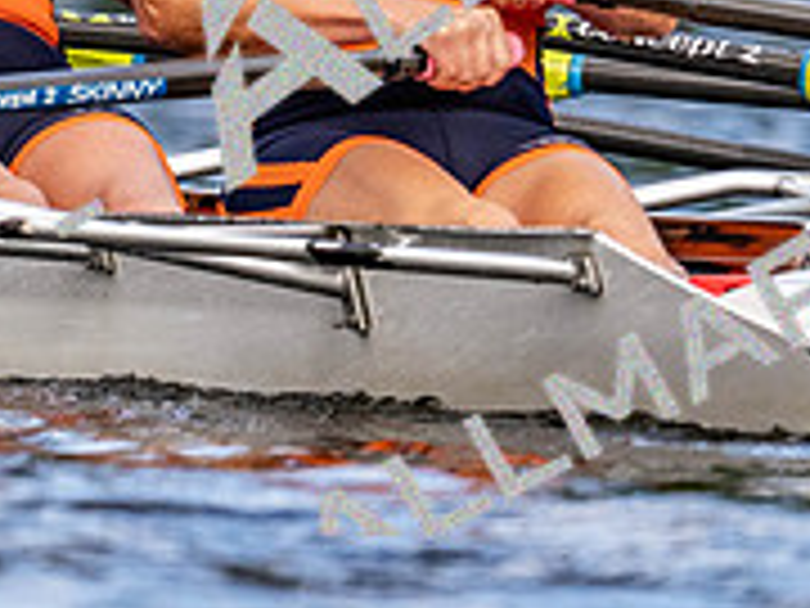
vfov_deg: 0.8
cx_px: -184
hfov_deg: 1.1
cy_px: -236
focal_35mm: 1860
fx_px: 43523
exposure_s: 1/2000
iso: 720
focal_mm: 400
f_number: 4.5
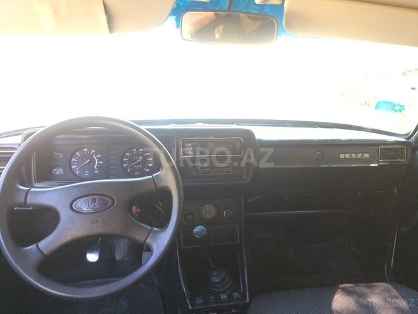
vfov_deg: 48.2
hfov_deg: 61.7
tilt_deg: -10.8
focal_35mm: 29
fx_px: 350
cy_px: 157
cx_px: 209
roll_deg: +0.6
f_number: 2.2
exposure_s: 1/33
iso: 80
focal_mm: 4.15
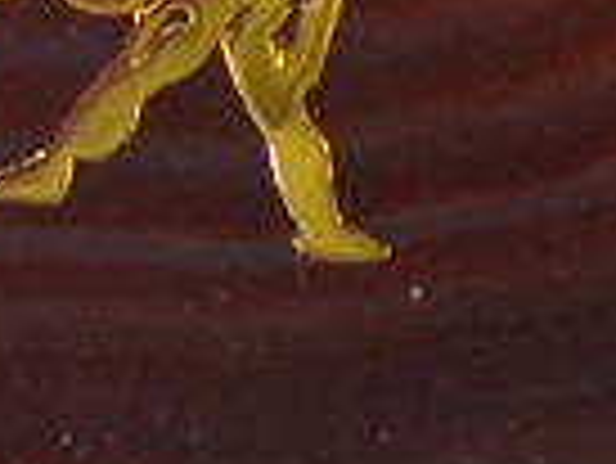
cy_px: -374
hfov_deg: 10.9
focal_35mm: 180
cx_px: 130
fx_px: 3206
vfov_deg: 8.0
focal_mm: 7.4
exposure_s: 1/60
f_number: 3.5
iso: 303
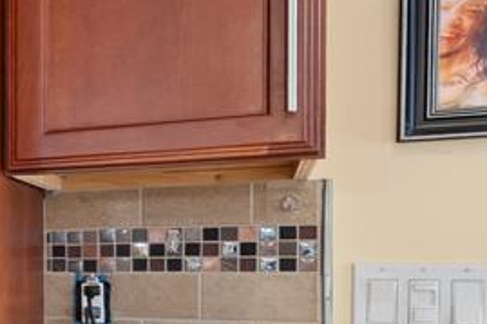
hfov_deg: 22.2
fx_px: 825
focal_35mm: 61
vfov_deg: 22.0
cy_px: 258
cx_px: -358
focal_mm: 16
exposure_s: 2
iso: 160
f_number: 9
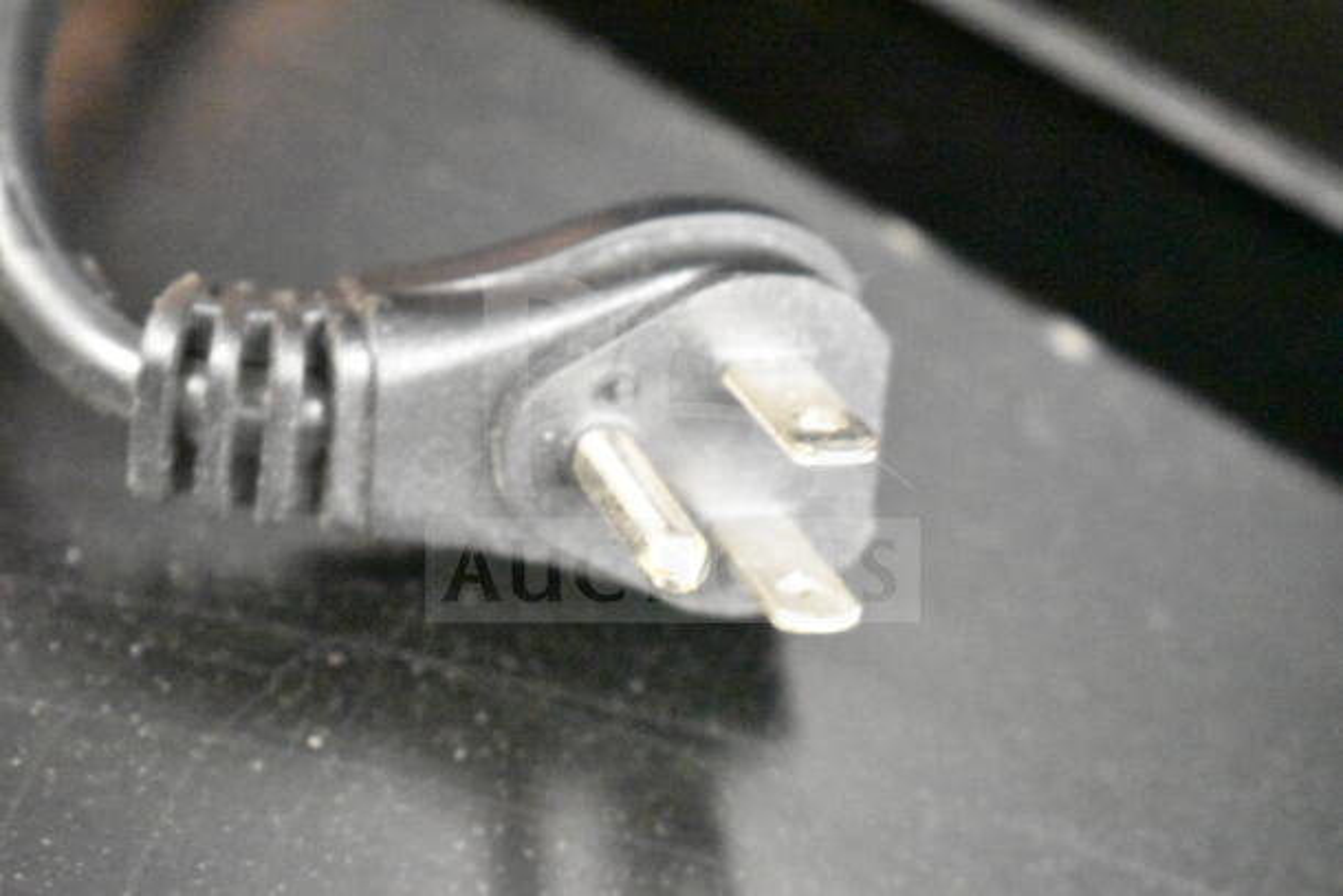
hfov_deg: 24.6
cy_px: 448
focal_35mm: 82
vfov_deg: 16.6
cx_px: 672
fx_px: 3078
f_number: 5.6
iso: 25600
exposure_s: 1/40
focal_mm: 55
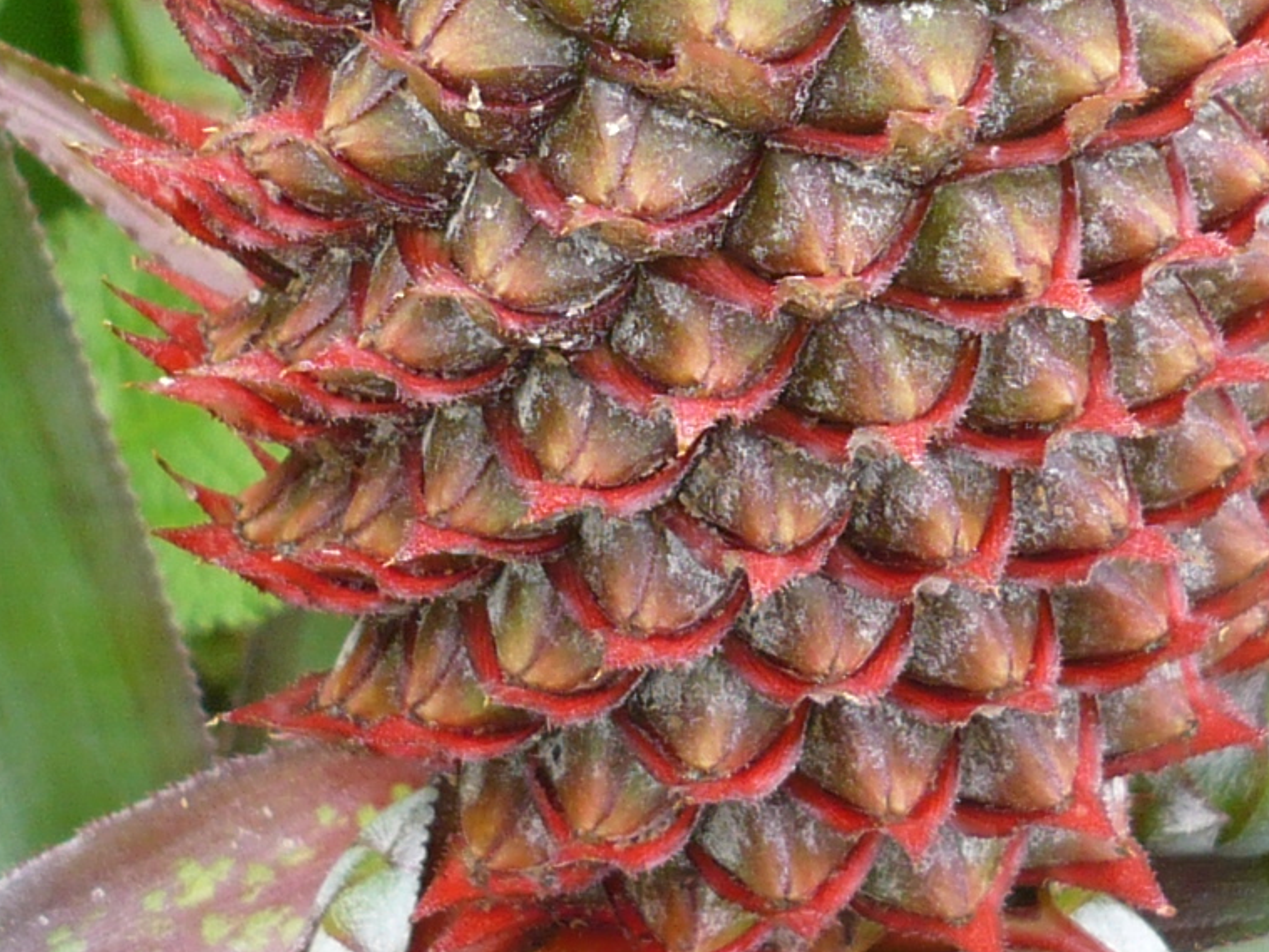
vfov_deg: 11.4
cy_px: 338
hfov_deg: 15.2
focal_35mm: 130
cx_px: 712
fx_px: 4767
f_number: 2.8
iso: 100
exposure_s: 1/80
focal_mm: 5.8
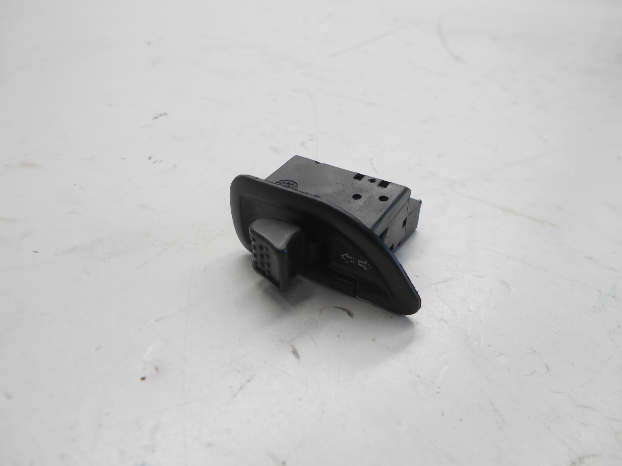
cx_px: 311
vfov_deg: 53.1
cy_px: 233
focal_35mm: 26
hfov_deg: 67.3
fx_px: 467
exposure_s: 1/60
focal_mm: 4.6
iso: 80
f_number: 3.2
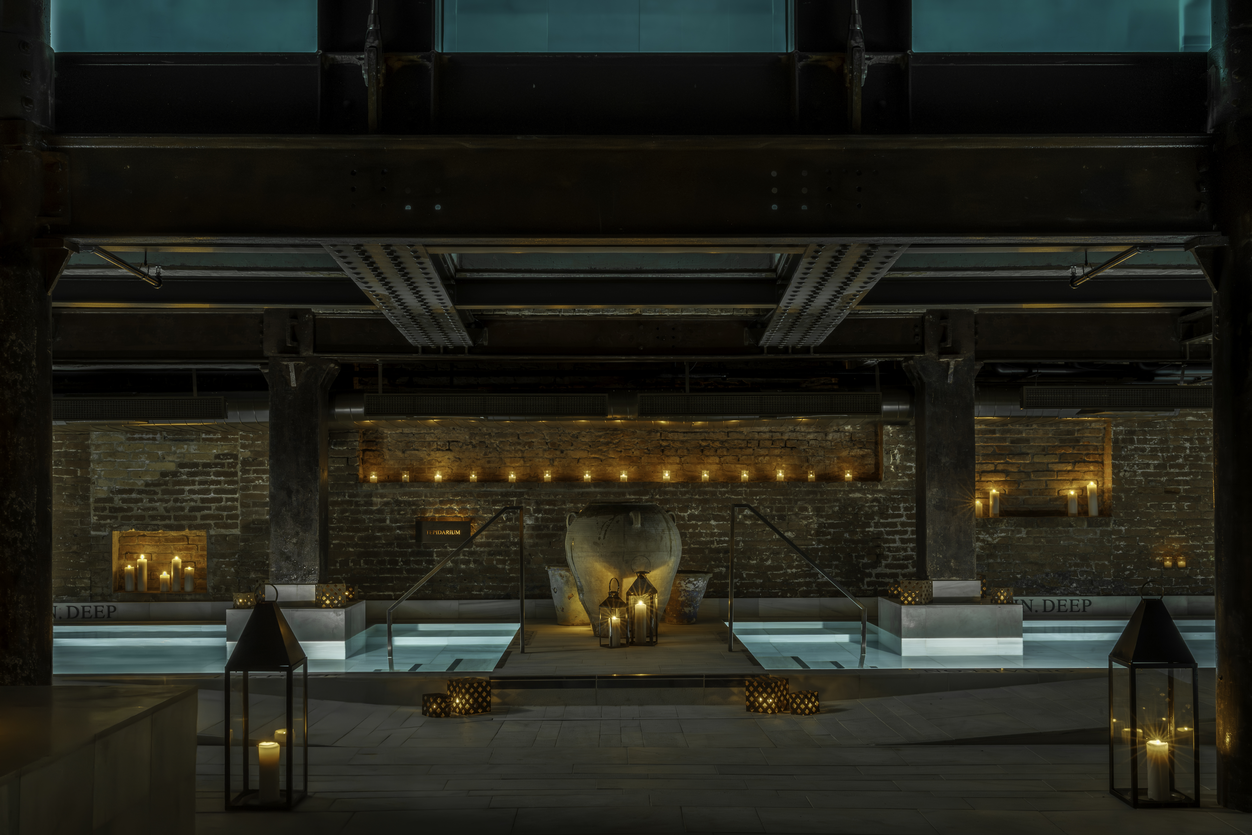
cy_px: 418
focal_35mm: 40
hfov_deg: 48.5
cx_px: 626
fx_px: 1391
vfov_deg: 33.4
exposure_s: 1.6
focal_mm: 40
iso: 1600
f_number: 22
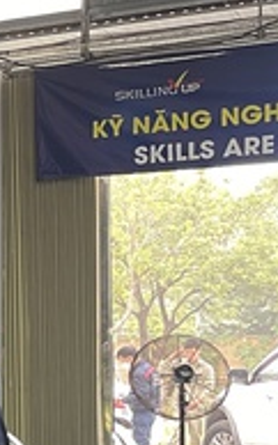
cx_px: -590
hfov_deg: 9.1
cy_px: 336
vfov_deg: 18.7
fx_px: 1348
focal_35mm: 111
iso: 125
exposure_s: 1/72
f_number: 1.6
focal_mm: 5.1
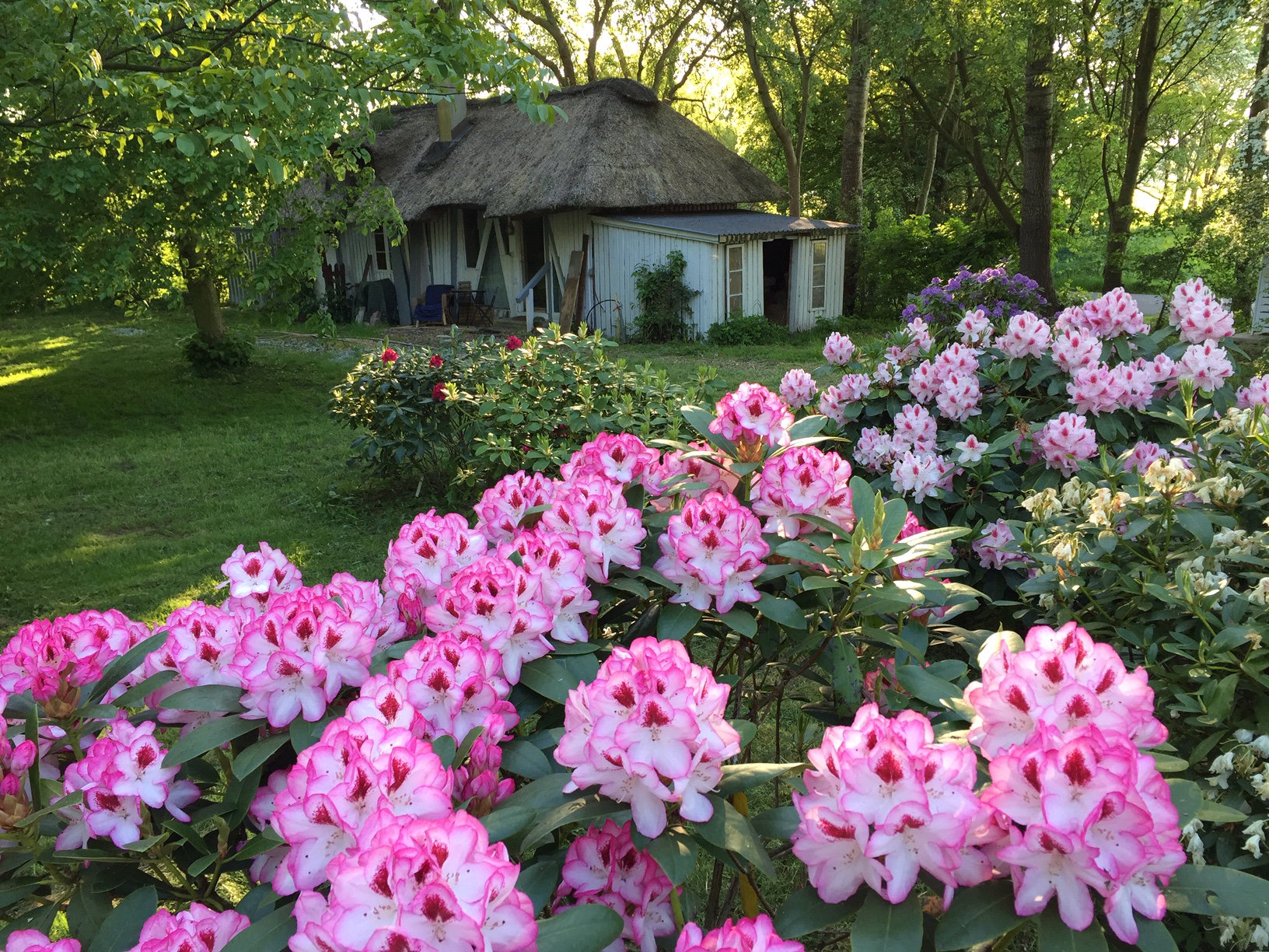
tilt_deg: -14.8
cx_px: 634
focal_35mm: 29
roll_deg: +1.8
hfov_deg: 61.7
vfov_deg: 48.2
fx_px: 1063
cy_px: 476
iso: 50
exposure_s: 1/100
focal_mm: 4.15
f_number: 2.2
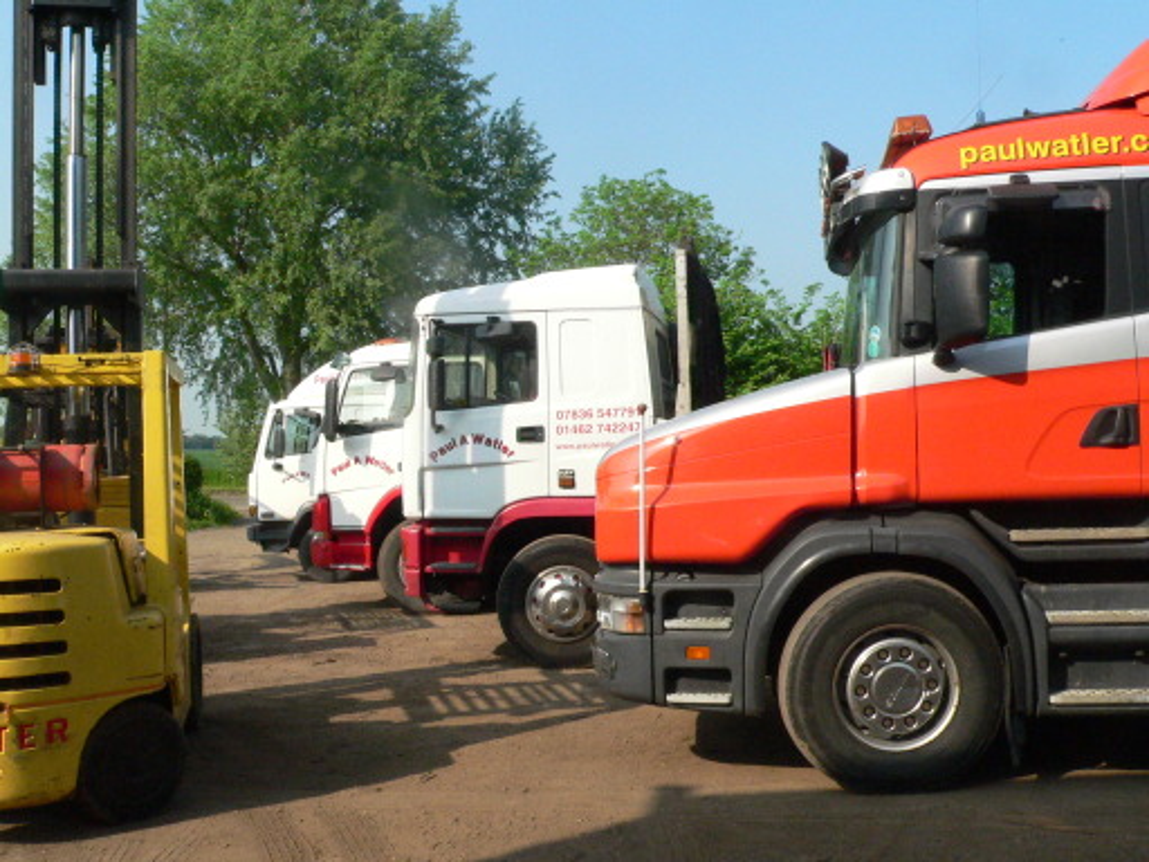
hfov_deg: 51.4
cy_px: 431
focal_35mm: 36
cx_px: 574
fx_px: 1195
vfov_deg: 39.7
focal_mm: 6
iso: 400
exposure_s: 1/1000
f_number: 7.3
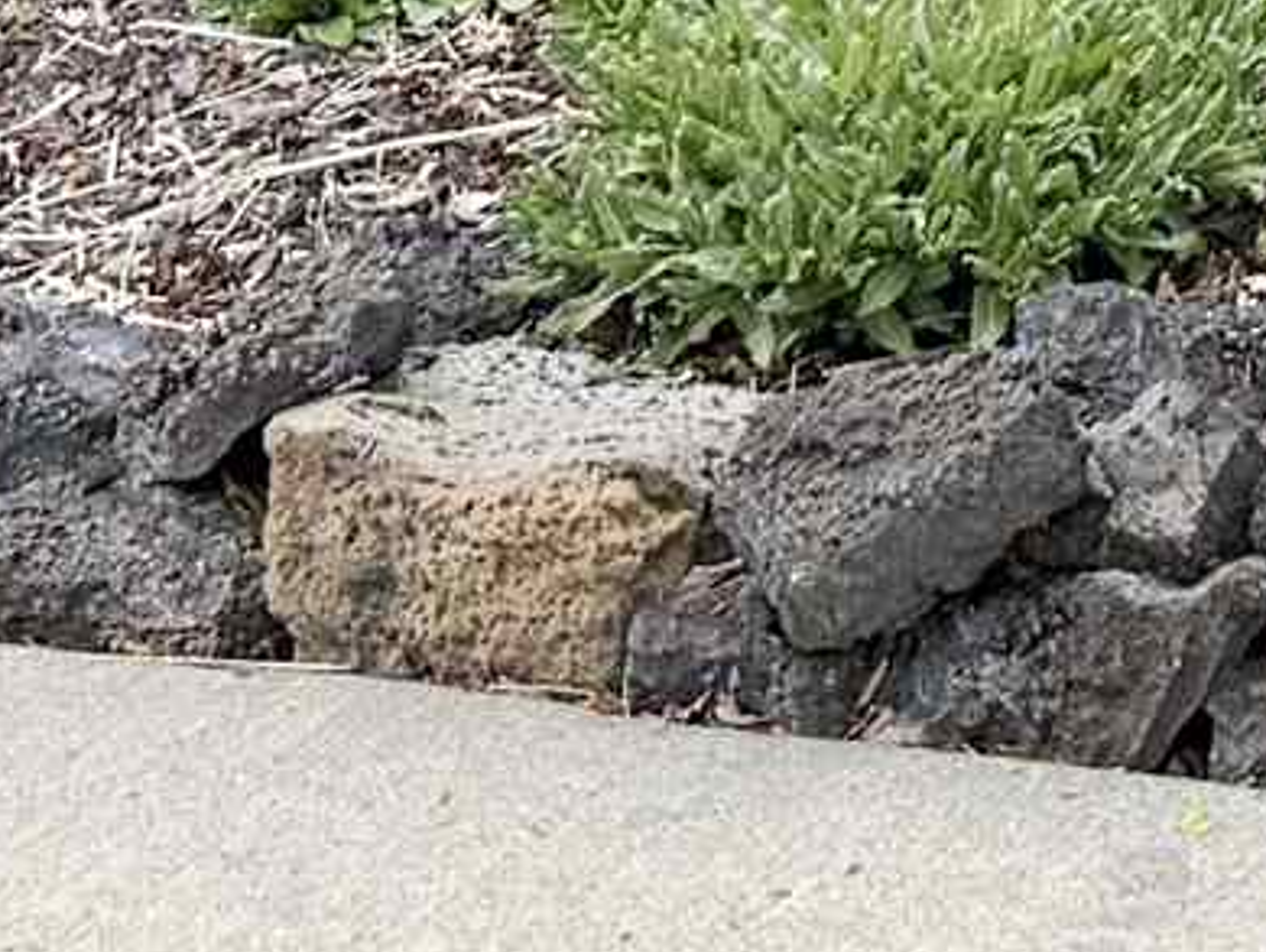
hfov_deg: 9.5
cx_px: 2818
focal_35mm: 189
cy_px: -1985
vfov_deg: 7.0
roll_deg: +0.0
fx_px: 6916
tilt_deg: -0.8
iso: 100
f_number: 1.78
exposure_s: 1/4673
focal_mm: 6.76
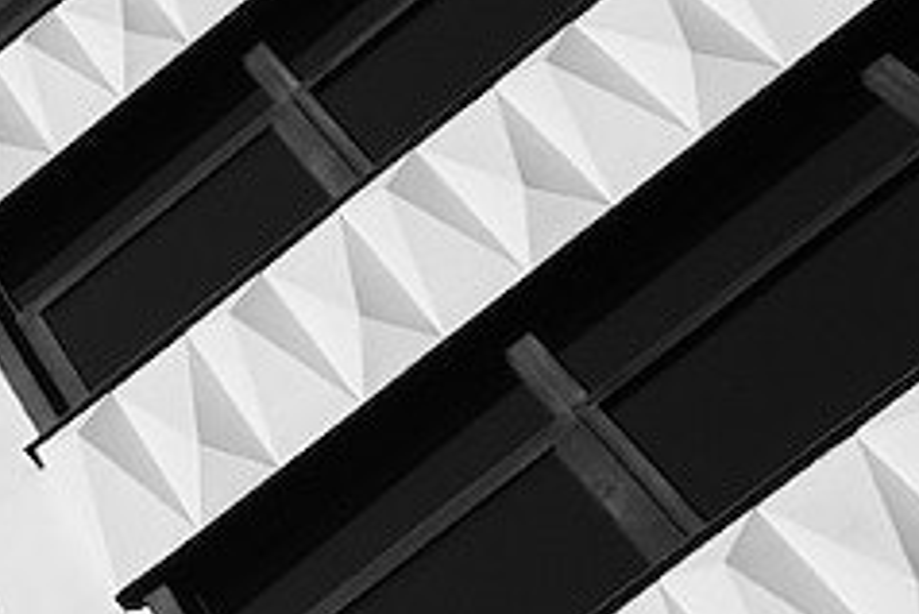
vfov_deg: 6.3
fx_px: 5492
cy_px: 853
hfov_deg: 8.2
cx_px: -1749
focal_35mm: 215
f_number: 10
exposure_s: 1/950
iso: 400
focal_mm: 21.4
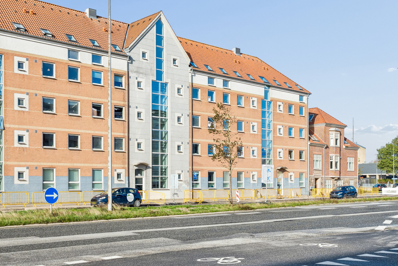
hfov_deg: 46.3
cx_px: 120
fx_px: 453
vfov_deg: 32.4
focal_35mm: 41
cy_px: 95
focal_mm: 29
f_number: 10
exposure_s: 1/500
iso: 400
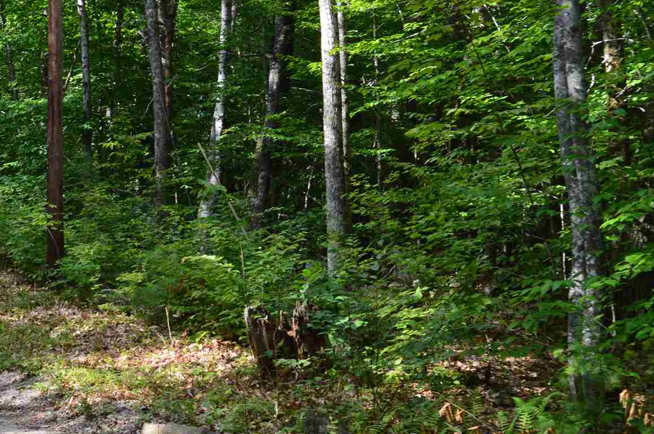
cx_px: 90
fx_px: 1252
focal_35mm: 69
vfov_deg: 19.7
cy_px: 184
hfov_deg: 28.4
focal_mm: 26
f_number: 9
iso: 400
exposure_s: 1/100
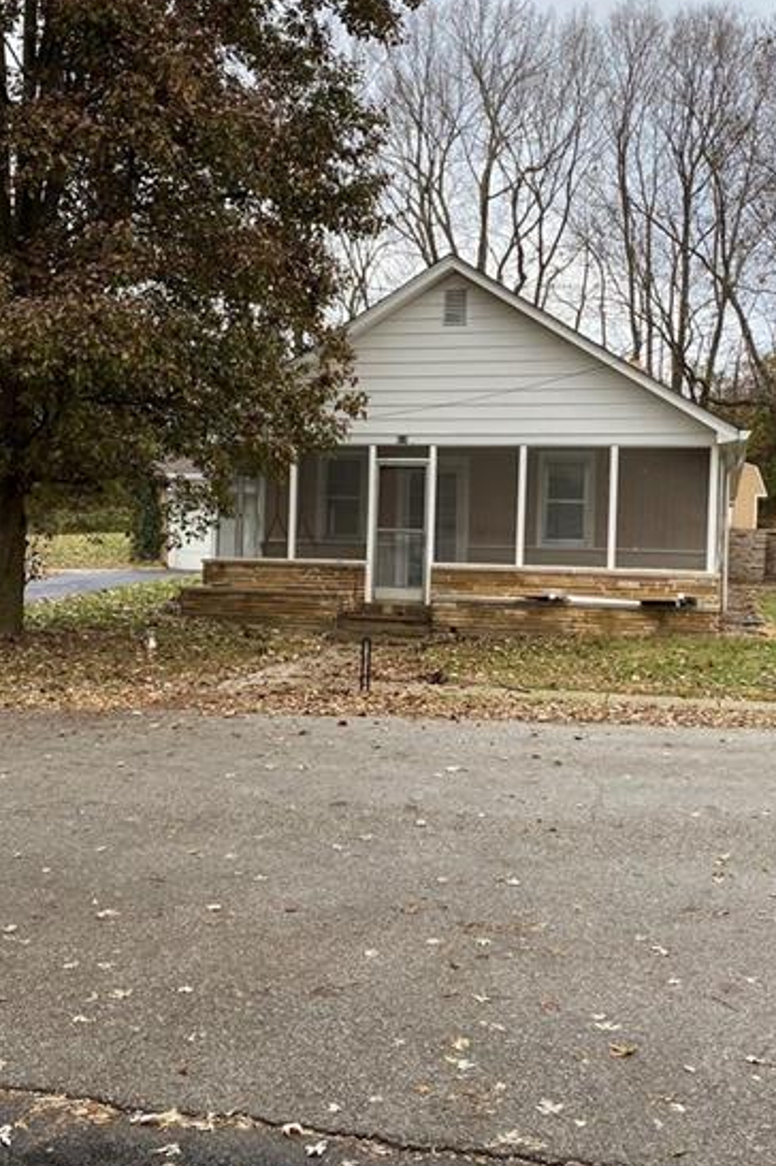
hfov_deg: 35.0
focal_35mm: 38
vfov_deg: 50.7
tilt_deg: -0.3
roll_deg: -1.8
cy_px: 582
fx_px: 1230
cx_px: 405
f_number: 1.8
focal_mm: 4.25
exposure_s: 1/315
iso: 32
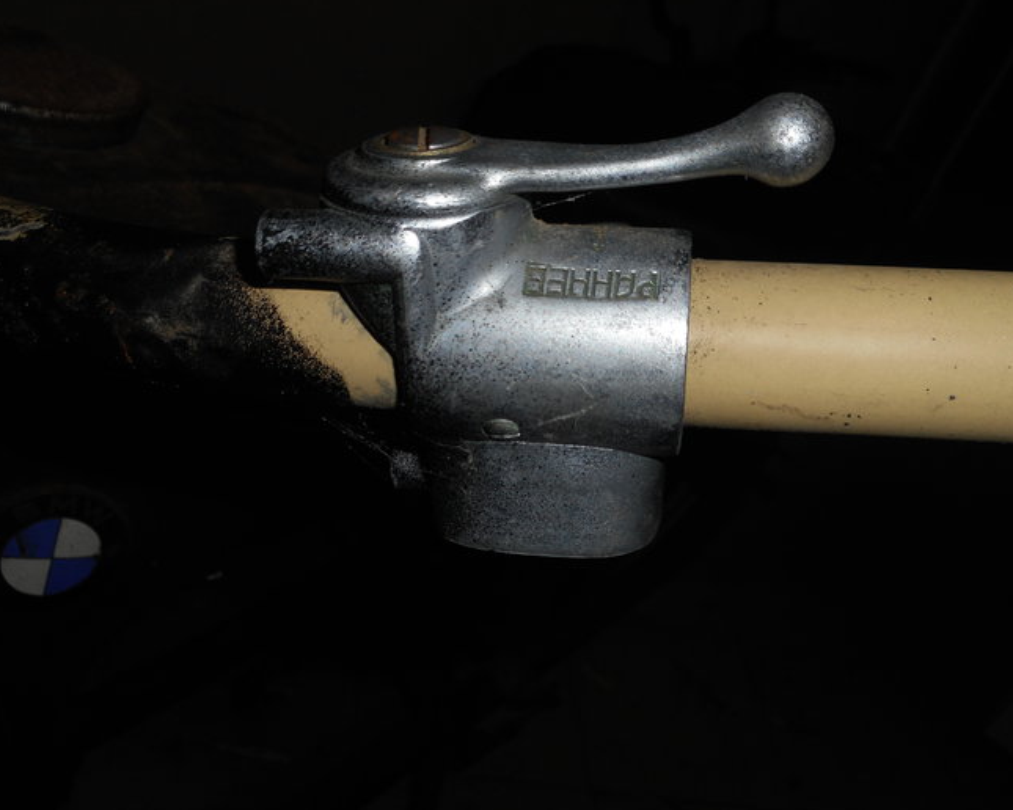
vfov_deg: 41.2
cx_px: 515
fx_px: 1079
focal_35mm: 36
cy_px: 404
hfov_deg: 50.3
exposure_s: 1/30
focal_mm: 6
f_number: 11.9
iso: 80
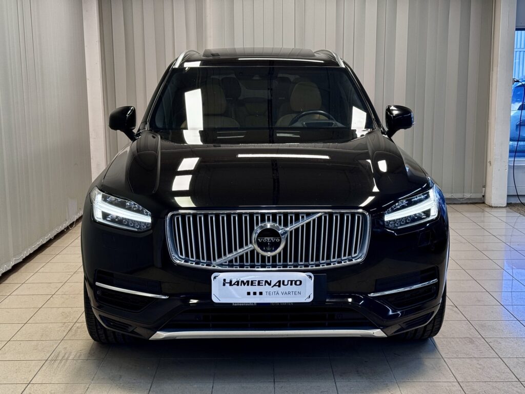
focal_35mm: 48
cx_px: 262
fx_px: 728
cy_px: 197
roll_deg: +0.3
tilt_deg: -9.0
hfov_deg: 39.7
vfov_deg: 30.3
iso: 125
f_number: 1.78
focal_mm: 6.76
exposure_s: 1/98
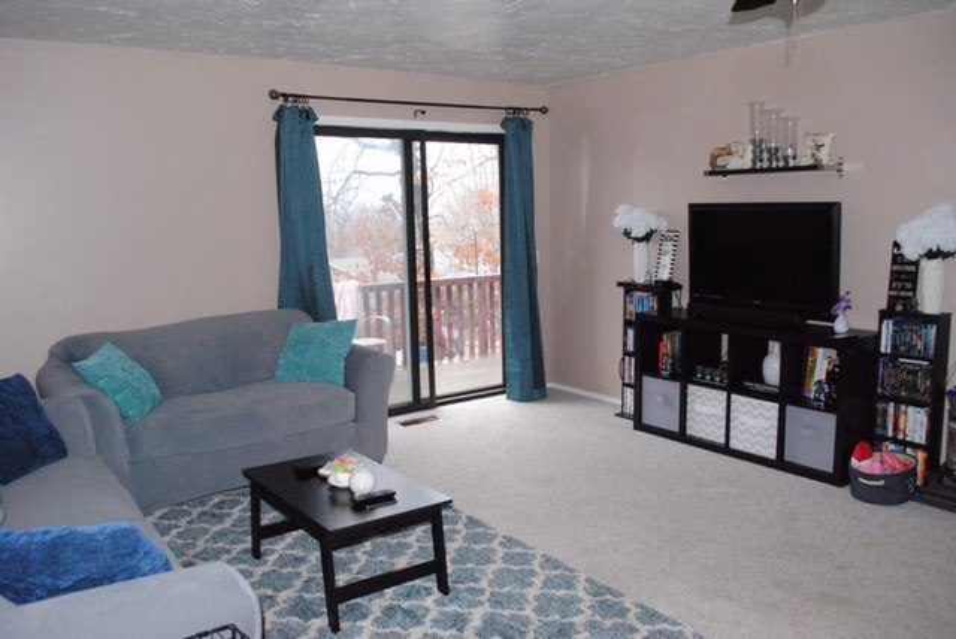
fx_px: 797
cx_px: 478
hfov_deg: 61.9
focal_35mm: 30
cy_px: 320
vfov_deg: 43.7
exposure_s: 1/60
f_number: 5.6
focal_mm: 20
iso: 1600
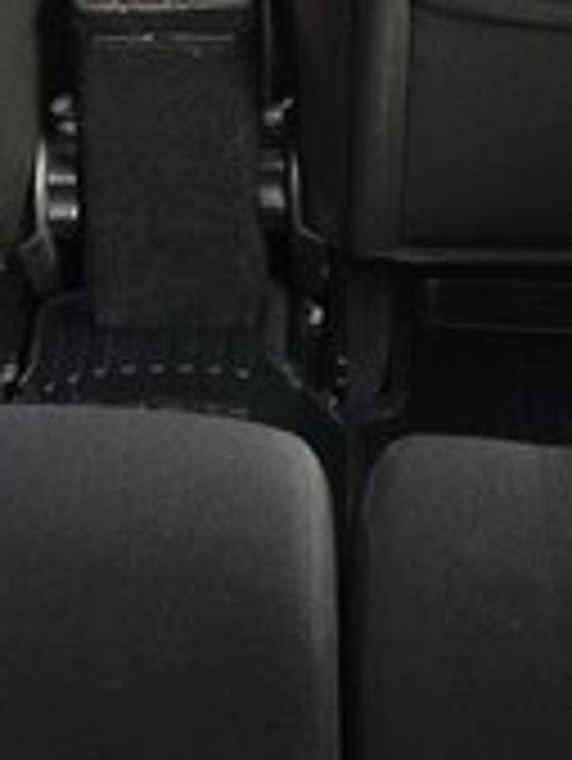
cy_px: -261
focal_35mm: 85
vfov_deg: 20.7
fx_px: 1870
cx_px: 203
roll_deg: +3.9
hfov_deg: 17.4
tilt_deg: -24.4
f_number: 2.2
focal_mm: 4.15
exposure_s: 1/100
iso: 32
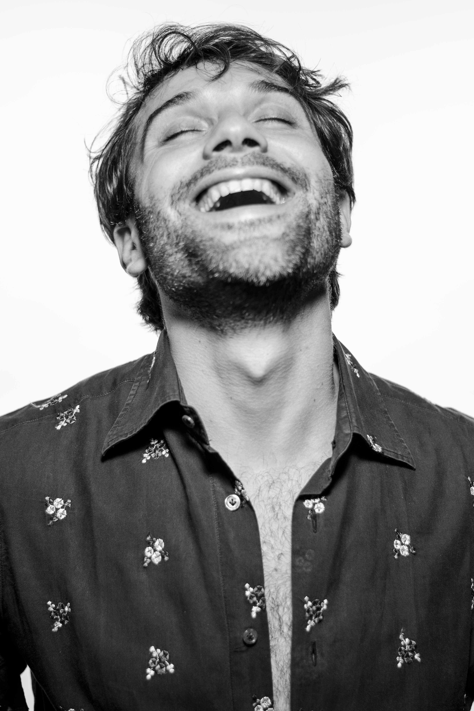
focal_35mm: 75
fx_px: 1481
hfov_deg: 18.2
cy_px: 356
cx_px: 237
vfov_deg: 27.0
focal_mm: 50
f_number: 1.8
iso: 100
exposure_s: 1/200
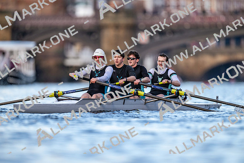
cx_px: 122
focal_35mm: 600
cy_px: 82
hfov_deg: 3.4
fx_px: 4067
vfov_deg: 2.3
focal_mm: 600
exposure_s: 1/2500
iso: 1250
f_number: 4
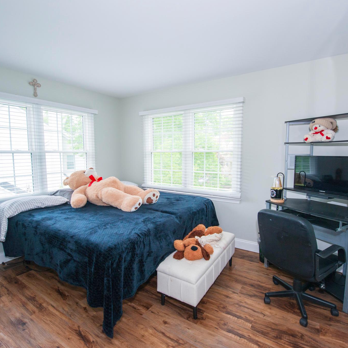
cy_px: 174
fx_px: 205
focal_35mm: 18
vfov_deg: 80.7
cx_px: 175
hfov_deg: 80.7
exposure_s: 1/100
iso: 560
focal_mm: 14
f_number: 7.1
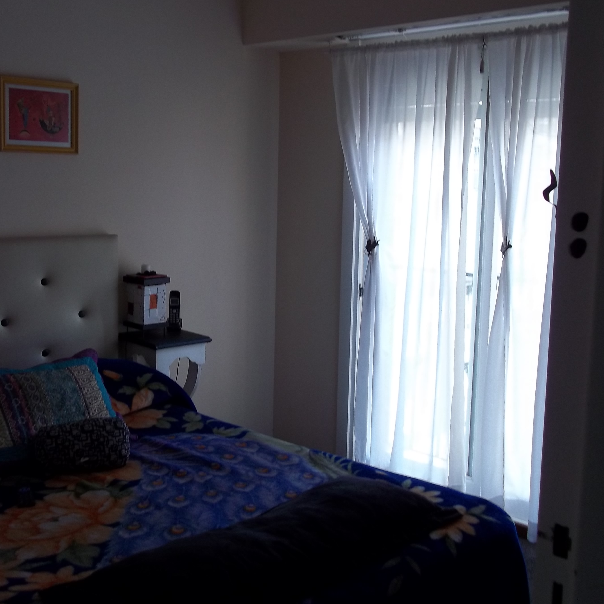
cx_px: 271
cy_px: 303
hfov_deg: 40.0
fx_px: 829
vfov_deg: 40.0
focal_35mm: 42
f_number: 2.9
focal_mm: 5.7
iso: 80
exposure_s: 1/40
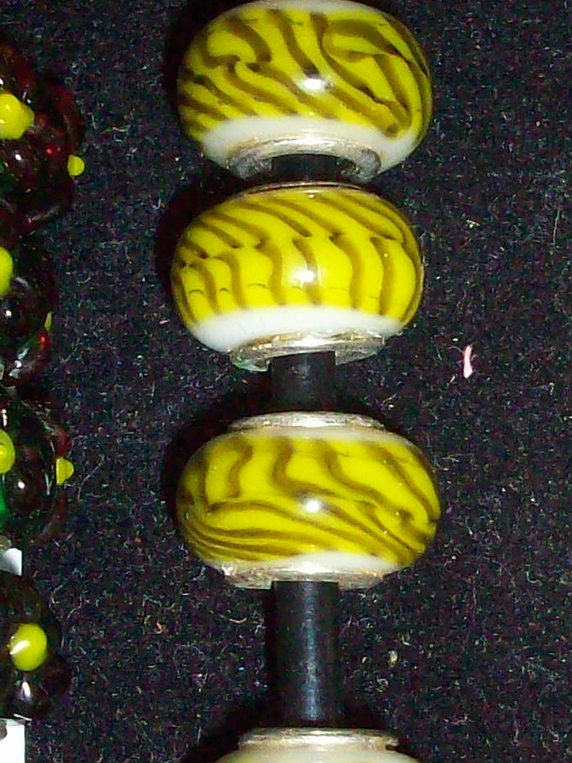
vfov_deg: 15.9
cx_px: 472
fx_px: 2732
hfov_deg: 11.9
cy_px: 507
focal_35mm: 124
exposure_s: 1/64
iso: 200
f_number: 2.8
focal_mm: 6.2
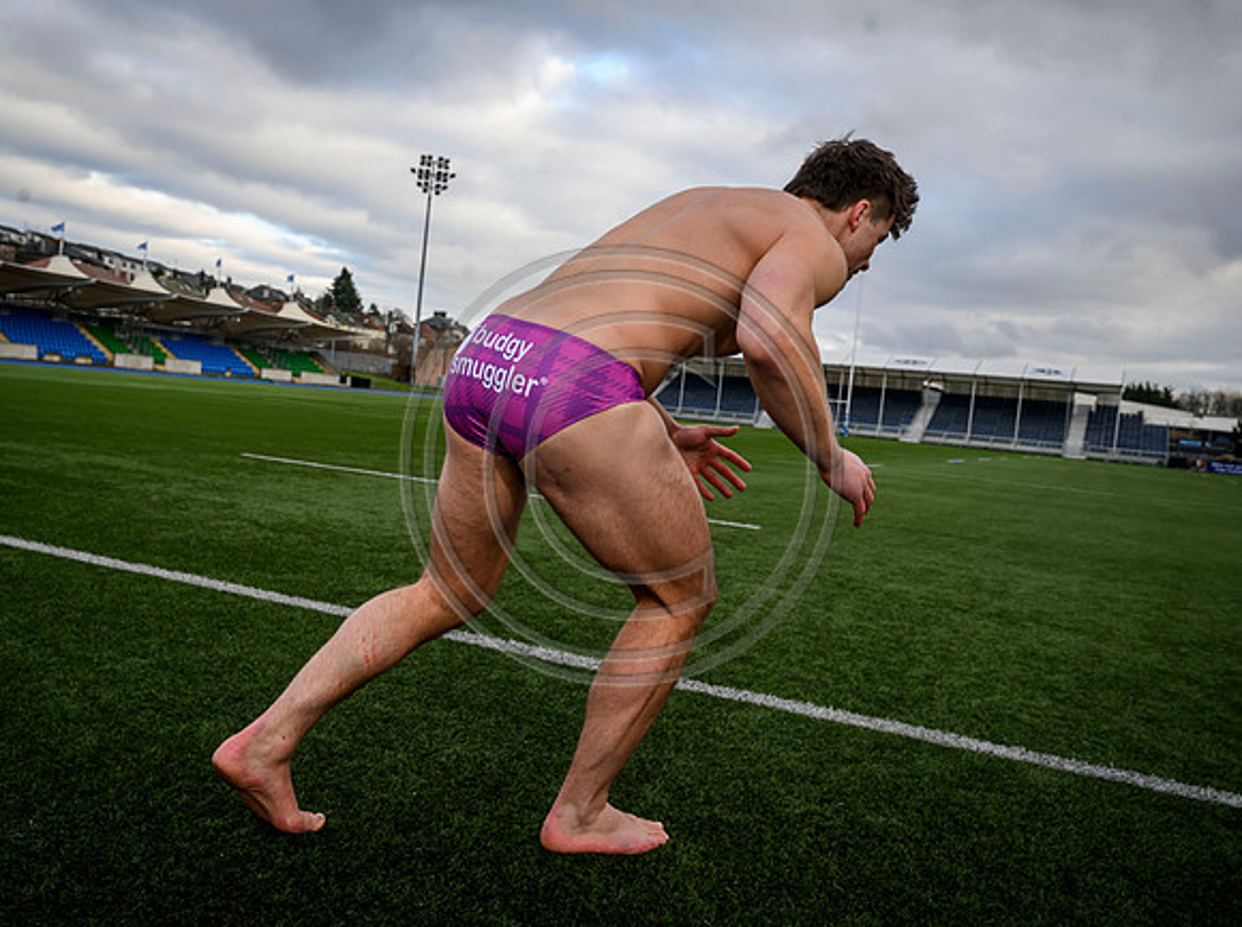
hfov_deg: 56.2
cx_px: 546
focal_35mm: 32
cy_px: 464
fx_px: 1160
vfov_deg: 43.6
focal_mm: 30
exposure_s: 1/125
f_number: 7.1
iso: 320
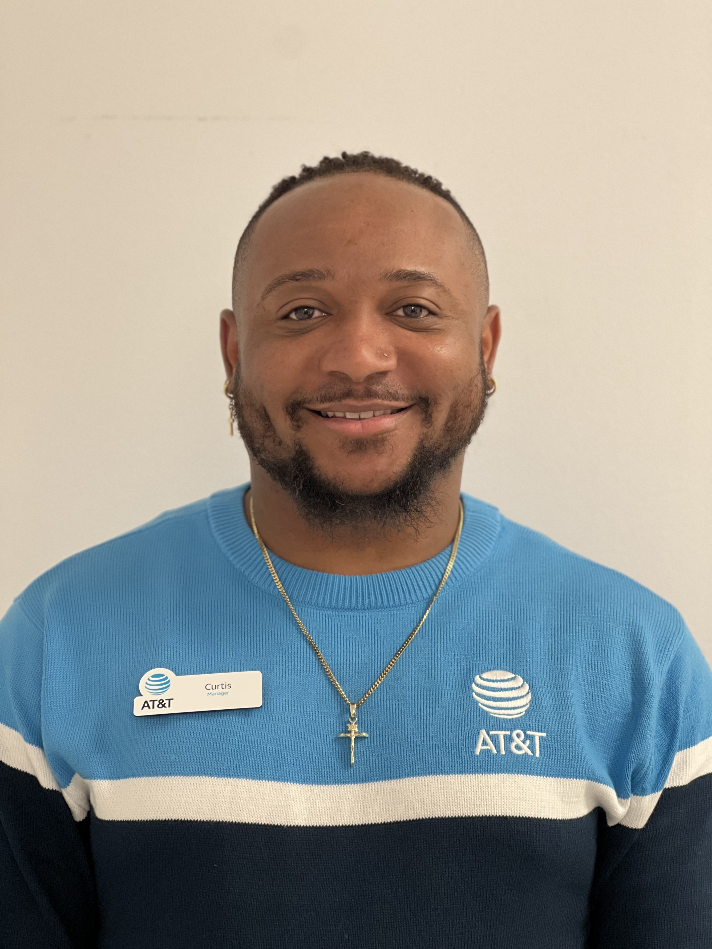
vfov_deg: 25.3
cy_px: 474
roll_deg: +0.2
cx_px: 356
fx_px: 2112
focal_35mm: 77
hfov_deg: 19.1
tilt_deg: -2.5
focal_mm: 9
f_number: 2.8
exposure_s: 1/30
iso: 320
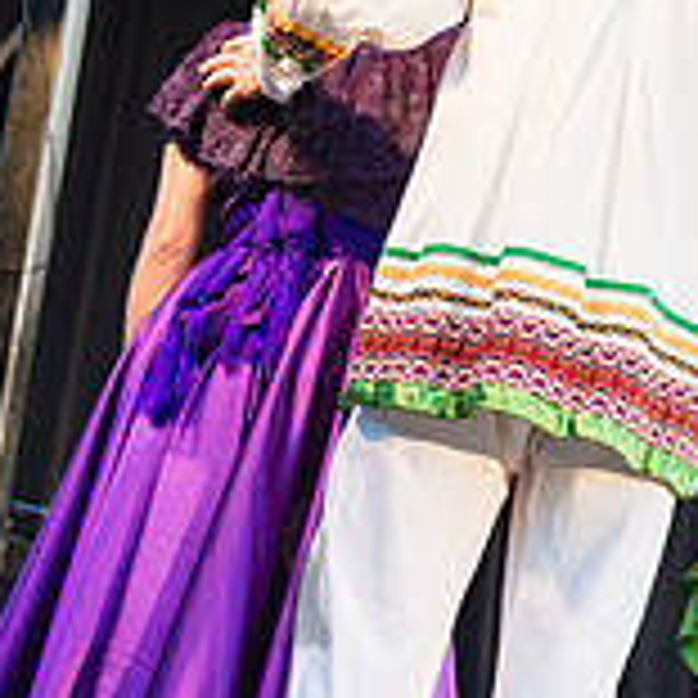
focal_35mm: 102
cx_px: 883
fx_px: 2327
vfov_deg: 17.1
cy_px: 354
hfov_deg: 16.2
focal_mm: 32
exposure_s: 1/640
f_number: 2.8
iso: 2000
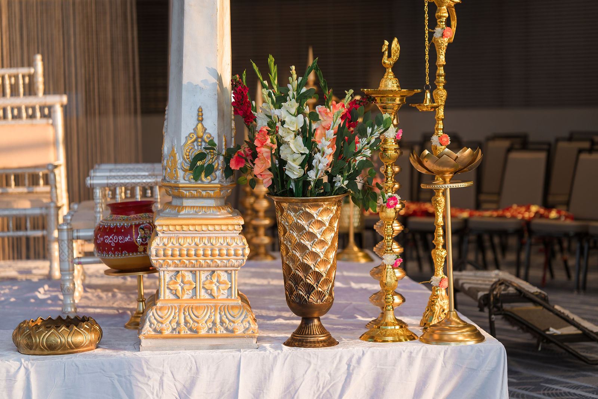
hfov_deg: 22.4
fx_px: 1510
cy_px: 195
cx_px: 301
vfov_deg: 15.0
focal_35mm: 91
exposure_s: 1/200
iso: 125
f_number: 2
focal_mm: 85
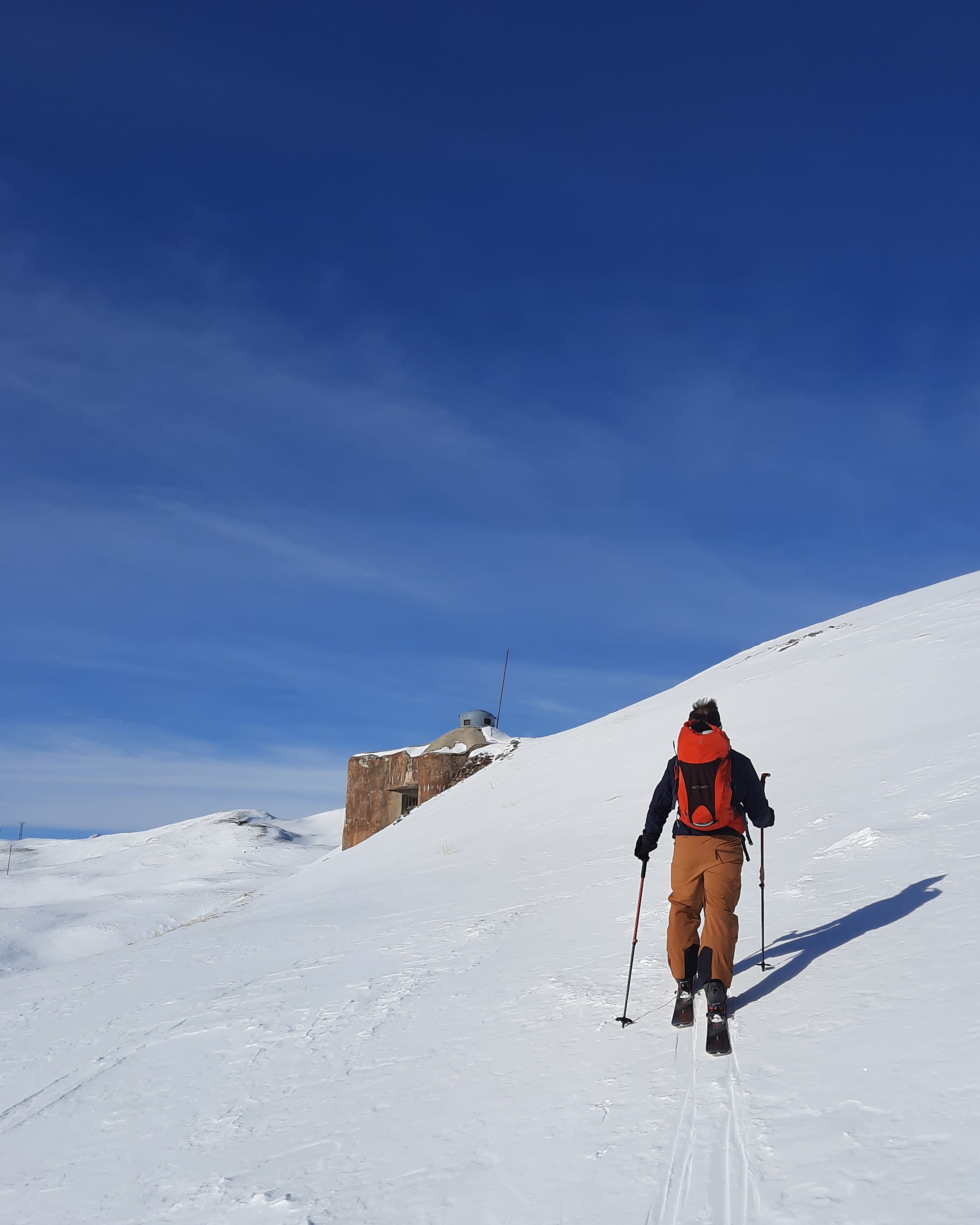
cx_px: 595
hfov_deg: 45.5
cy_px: 762
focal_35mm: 32
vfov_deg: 55.1
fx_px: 1160
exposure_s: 1/3086
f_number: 2
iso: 32
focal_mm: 4.6
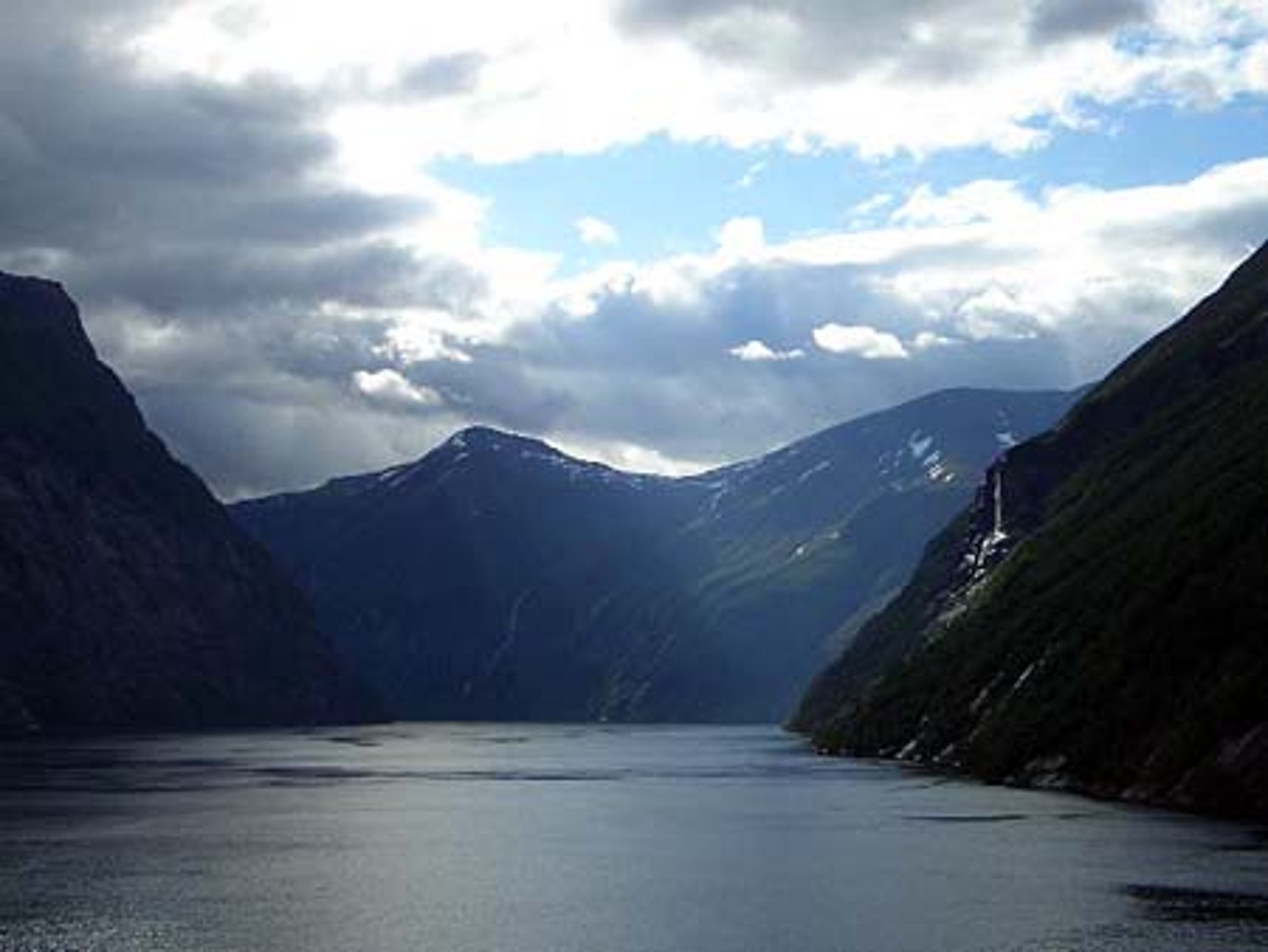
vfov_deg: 29.7
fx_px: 1796
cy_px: 476
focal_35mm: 49
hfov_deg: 38.9
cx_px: 634
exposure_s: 1/640
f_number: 5
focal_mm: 8.2
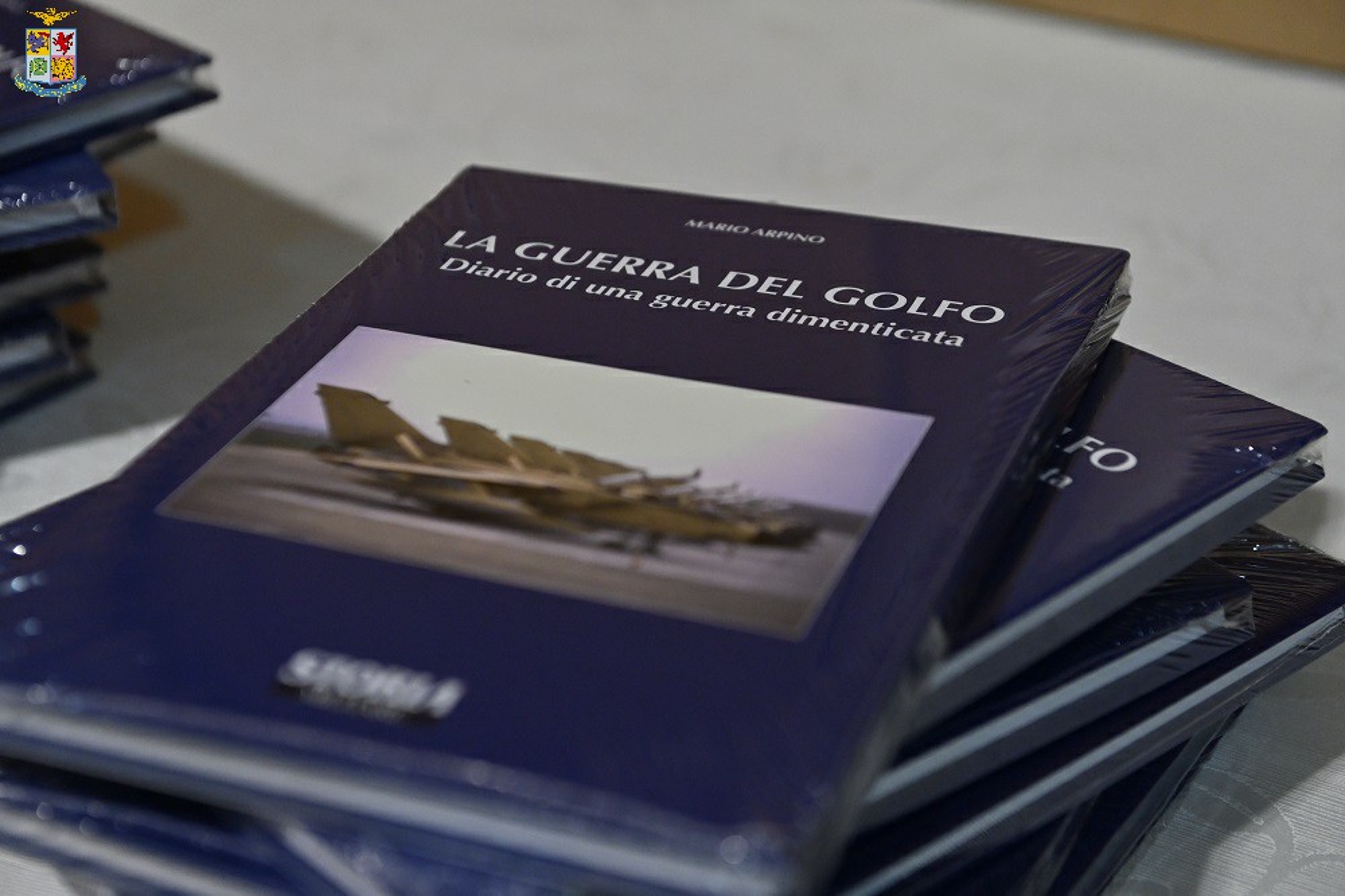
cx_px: 672
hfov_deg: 28.9
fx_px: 2614
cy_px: 448
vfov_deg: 19.4
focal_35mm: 70
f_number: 3.5
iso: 5000
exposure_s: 1/200
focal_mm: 70
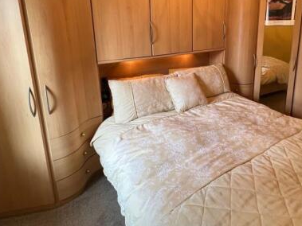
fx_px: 174
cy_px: 62
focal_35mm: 20
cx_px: 184
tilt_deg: -10.5
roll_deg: +1.8
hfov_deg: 80.6
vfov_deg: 62.9
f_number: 1.8
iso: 250
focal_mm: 1.57
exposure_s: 1/100
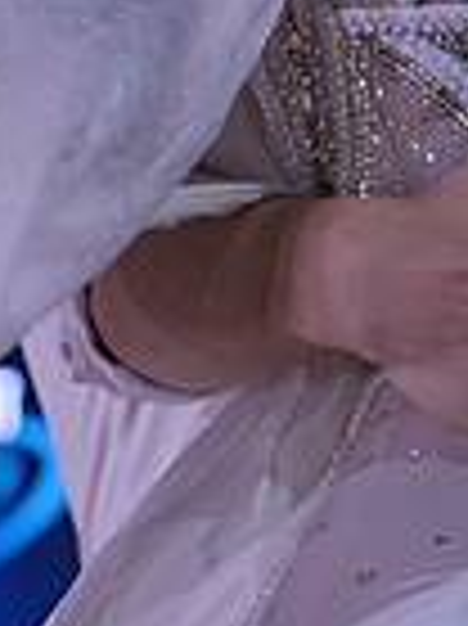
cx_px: 414
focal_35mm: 201
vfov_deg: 9.6
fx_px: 3629
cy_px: -227
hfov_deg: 7.4
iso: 1250
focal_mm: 50
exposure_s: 1/500
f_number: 3.5
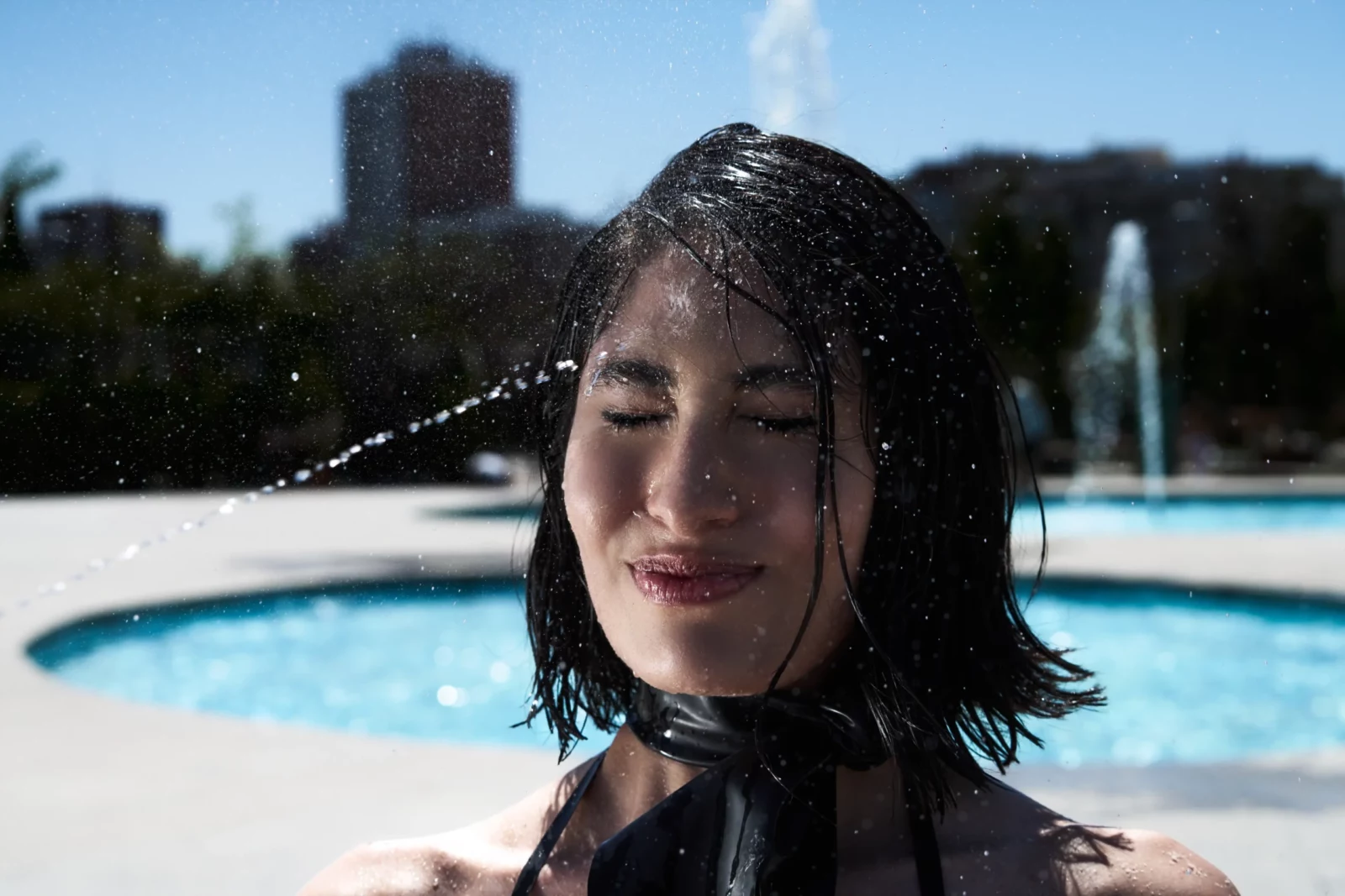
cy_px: 448
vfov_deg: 19.5
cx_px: 672
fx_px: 2615
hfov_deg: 28.8
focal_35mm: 70
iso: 800
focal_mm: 70
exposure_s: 1/2500
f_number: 8
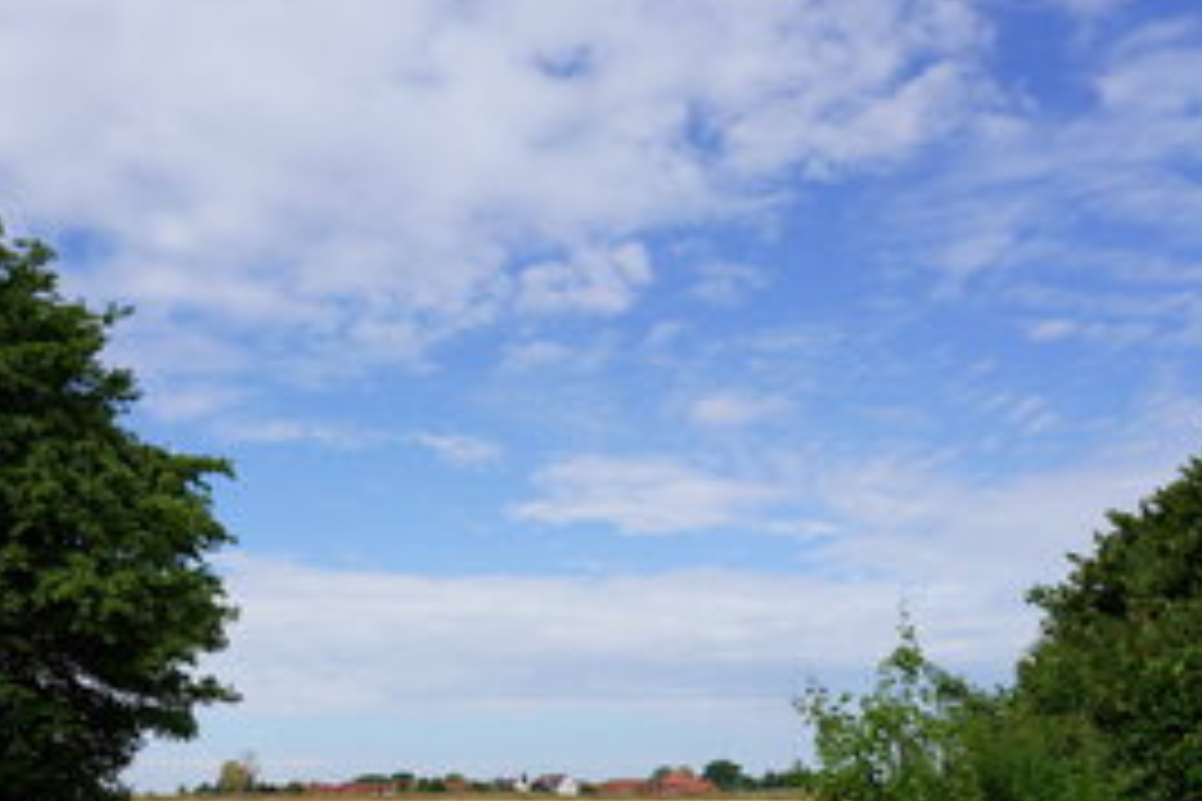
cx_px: 428
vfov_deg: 36.3
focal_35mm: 36
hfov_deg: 52.4
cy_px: 569
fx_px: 1202
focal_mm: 24
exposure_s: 1/400
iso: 100
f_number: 7.1
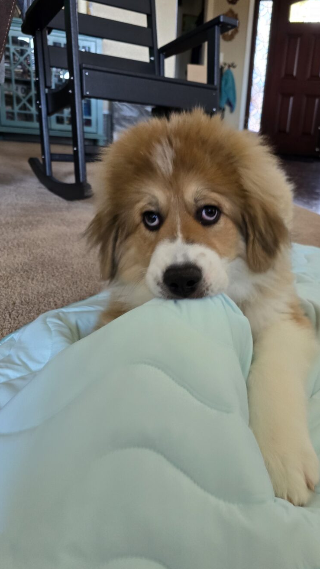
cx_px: 229
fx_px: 437
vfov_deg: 66.1
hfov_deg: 39.4
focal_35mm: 29
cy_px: 284
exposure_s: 1/120
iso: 400
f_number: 1.7
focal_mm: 6.3
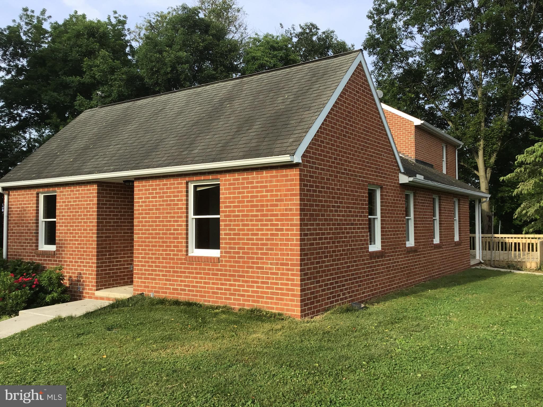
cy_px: 204
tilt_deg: +0.6
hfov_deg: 58.4
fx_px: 486
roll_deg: +1.5
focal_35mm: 31
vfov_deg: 45.4
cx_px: 272
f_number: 2.4
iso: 25
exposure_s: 1/525
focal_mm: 3.3
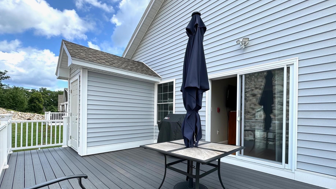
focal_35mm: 17
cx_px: 164
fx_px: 151
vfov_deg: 63.3
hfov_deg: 95.9
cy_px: 115
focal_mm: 2.22
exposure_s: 1/610
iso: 50
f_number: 2.2
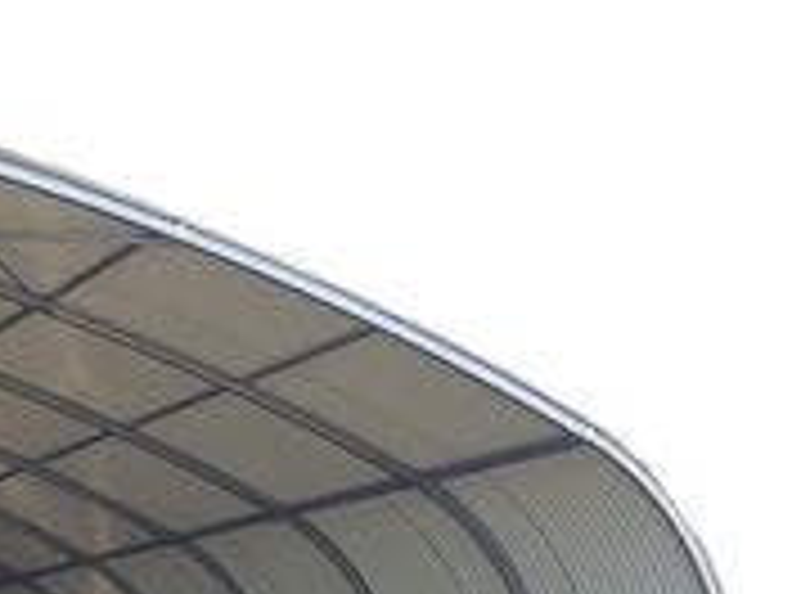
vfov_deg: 16.3
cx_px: -256
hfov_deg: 20.8
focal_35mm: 85
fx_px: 1945
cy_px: 799
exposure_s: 1/195
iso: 32
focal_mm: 4.12
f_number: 2.2
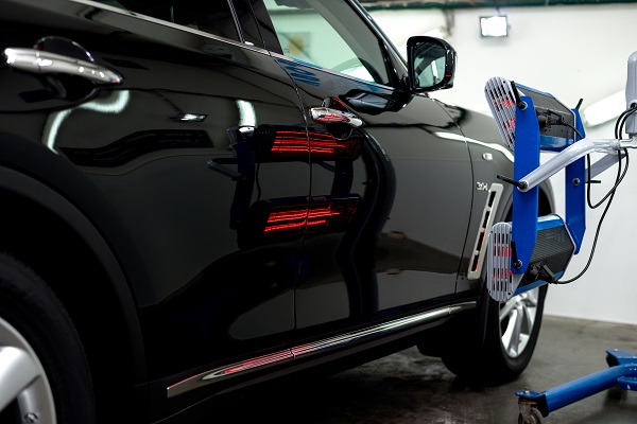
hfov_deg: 39.6
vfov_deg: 27.0
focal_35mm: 50
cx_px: 318
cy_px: 212
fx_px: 885
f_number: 2.8
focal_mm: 50
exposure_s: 1/100
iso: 100
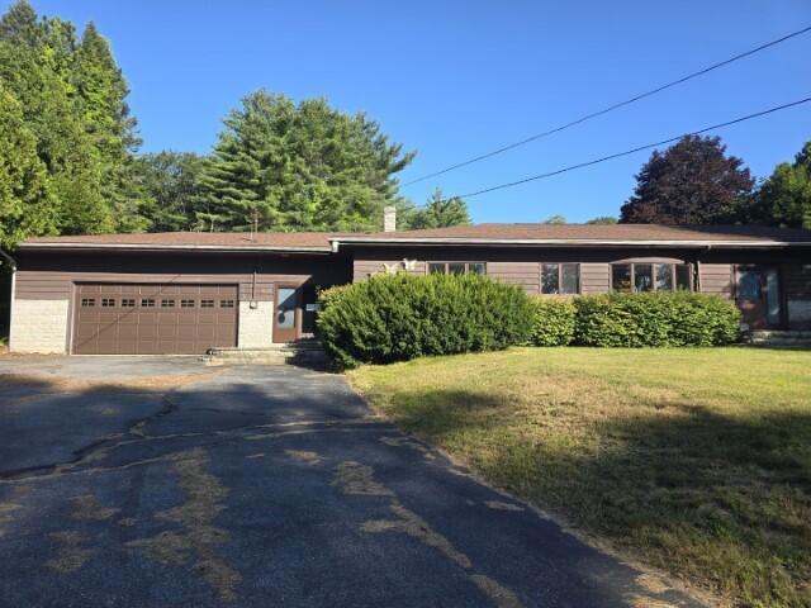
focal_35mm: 23
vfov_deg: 58.9
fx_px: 539
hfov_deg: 73.9
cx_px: 406
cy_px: 304
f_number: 1.7
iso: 12
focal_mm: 6.3
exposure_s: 1/317
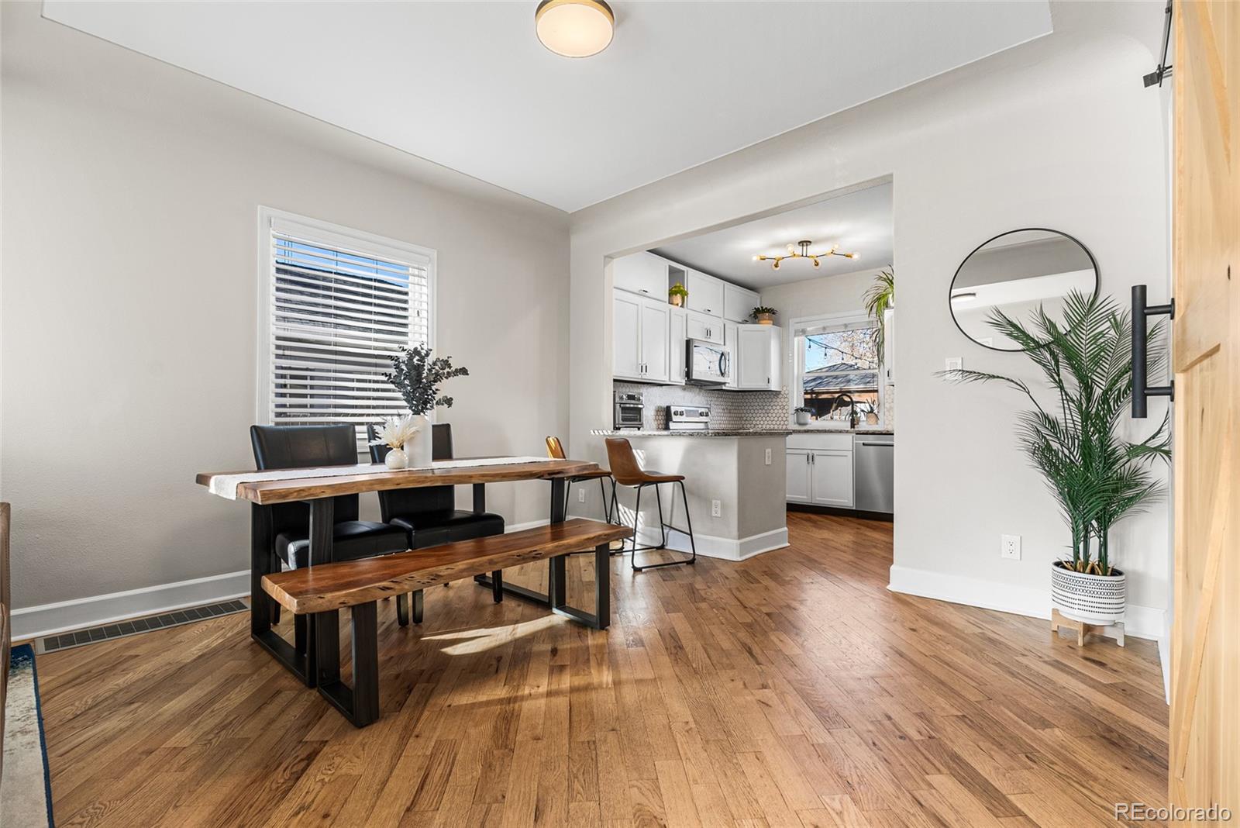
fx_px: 551
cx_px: 620
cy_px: 414
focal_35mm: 16
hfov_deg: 96.7
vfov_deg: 73.8
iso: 200
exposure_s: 1/6
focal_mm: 16
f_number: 8
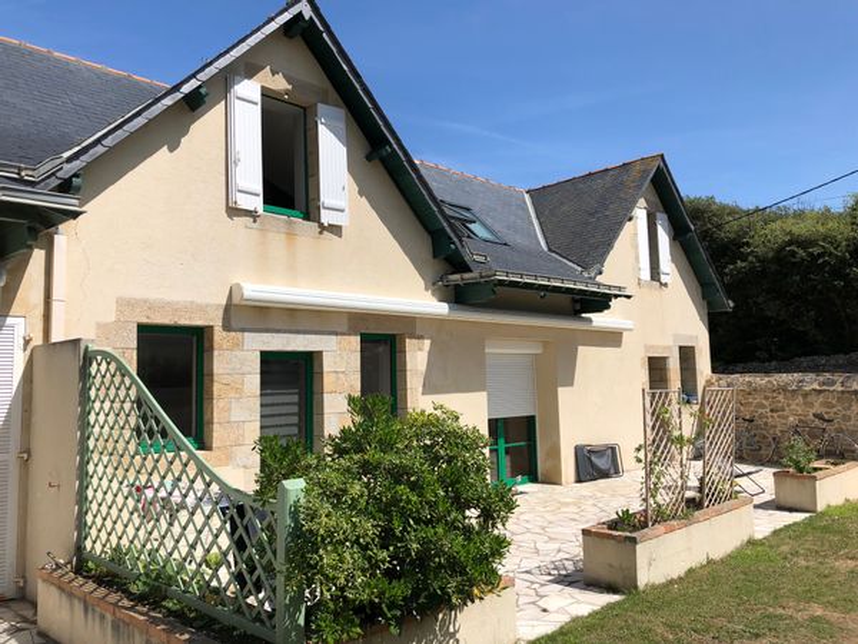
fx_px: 694
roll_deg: +0.5
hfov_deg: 63.4
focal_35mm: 28
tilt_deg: +4.1
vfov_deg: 49.7
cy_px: 322
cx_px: 429
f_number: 1.8
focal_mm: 3.99
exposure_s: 1/3205
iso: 20
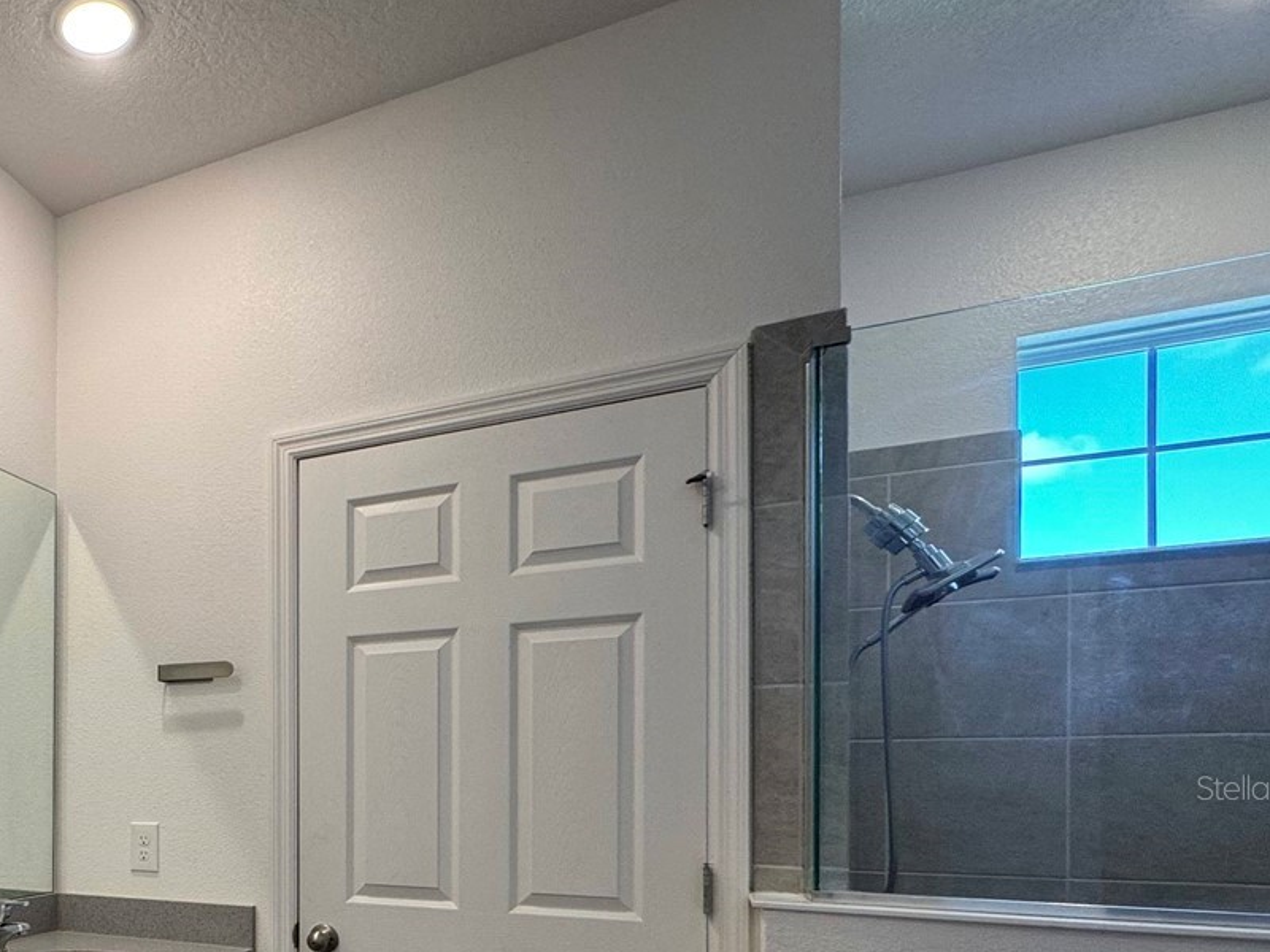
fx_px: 1027
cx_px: 76
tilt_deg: -0.2
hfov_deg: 53.5
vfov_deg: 46.6
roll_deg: +0.1
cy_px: 787
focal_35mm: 28
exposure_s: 1/120
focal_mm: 2.22
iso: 125
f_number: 2.2
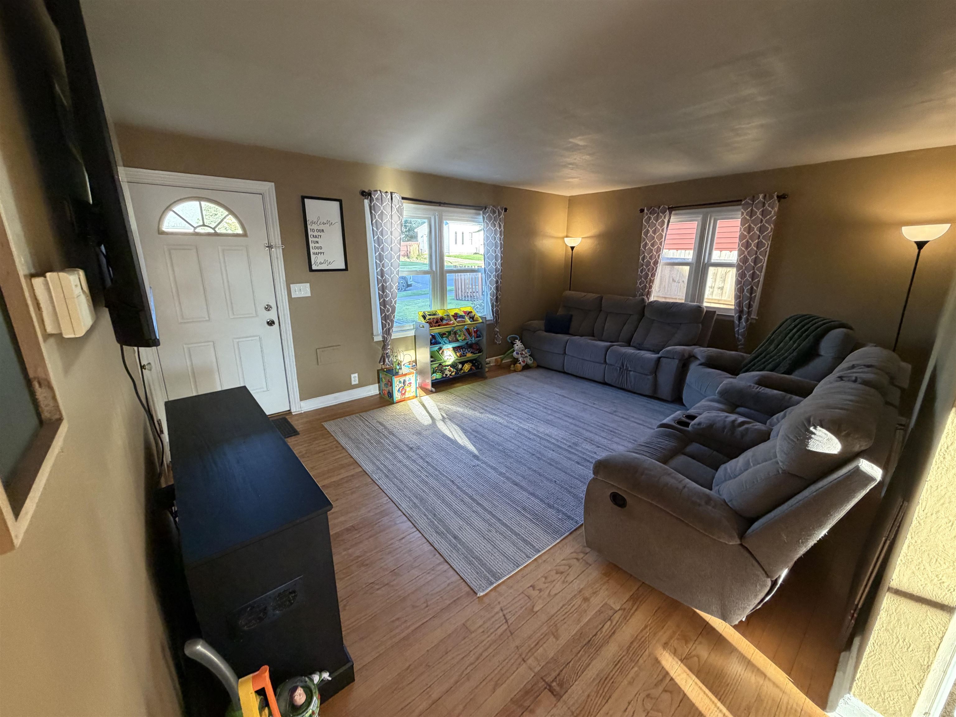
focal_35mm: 14
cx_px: 478
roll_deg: -0.1
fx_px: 387
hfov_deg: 102.1
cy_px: 358
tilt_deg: -13.9
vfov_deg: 85.7
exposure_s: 1/60
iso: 320
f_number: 2.2
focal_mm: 2.22
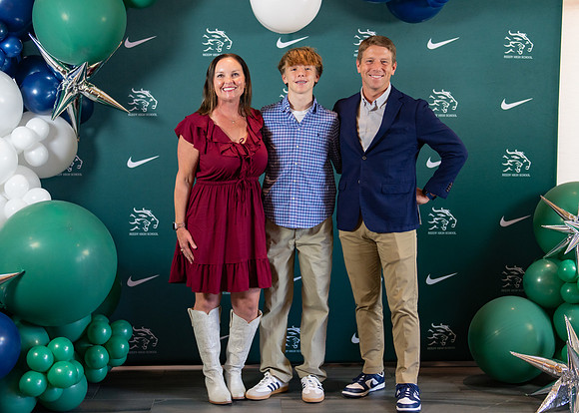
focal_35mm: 61
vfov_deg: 23.1
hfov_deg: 32.0
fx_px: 1009
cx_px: 290
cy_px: 200
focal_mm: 50
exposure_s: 1/400
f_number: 1.2
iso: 500
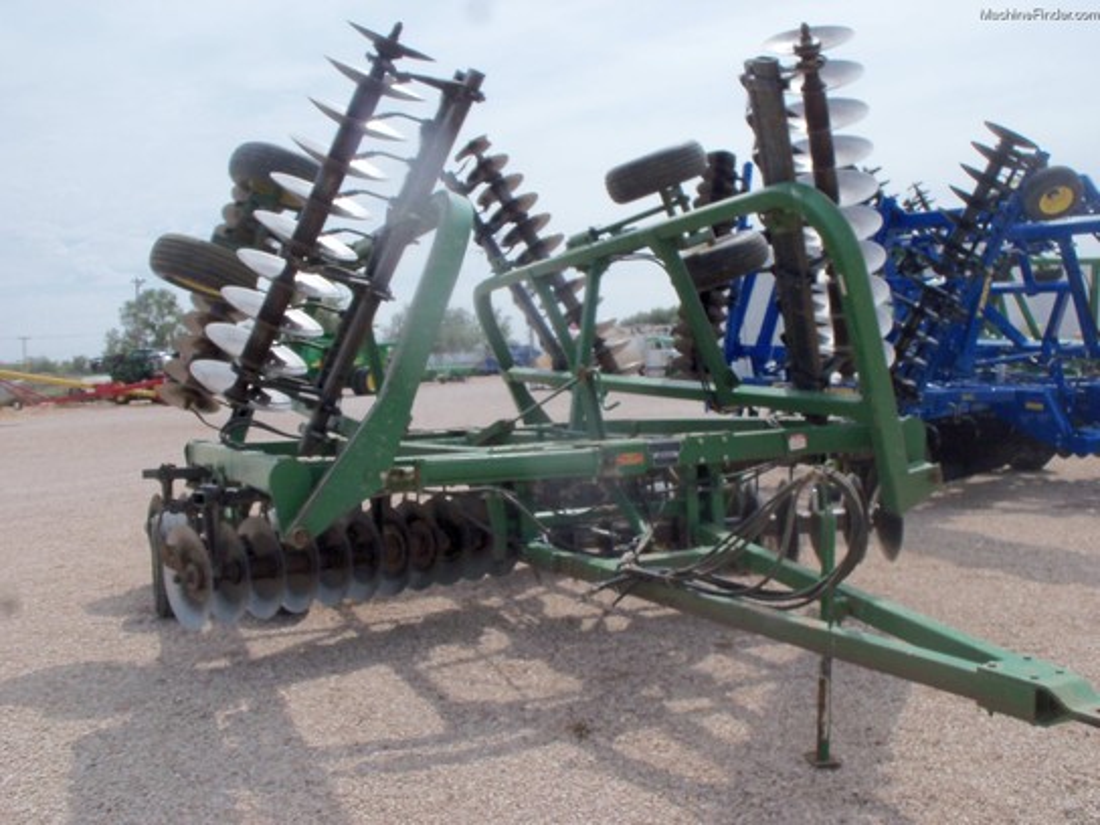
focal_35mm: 35
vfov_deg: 40.7
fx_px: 1112
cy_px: 412
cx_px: 550
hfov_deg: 52.6
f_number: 5.5
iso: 160
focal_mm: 6.3
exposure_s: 1/640
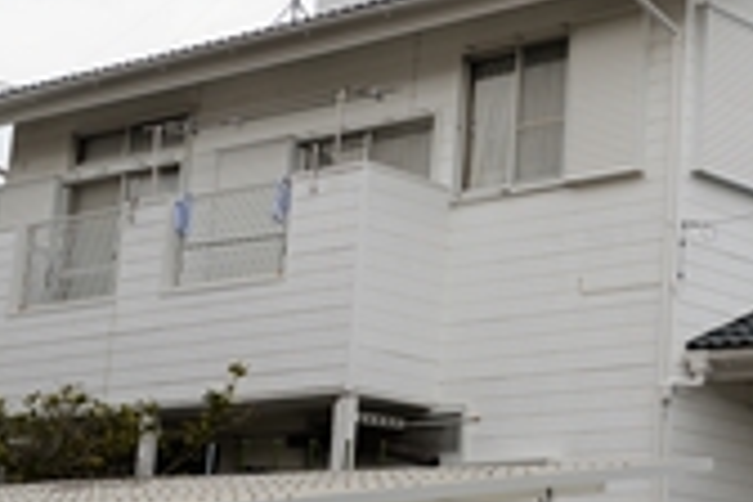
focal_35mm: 98
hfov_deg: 20.3
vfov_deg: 14.0
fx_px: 2050
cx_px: 713
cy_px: 202
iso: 140
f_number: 8
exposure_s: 1/250
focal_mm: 42
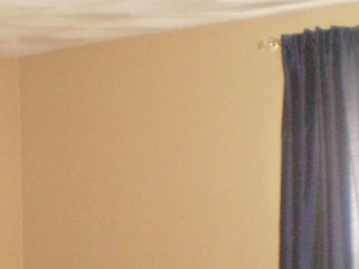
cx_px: -28
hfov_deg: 16.7
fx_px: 1191
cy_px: 222
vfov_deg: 12.8
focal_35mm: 115
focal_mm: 6.3
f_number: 3.1
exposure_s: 1/30
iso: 500
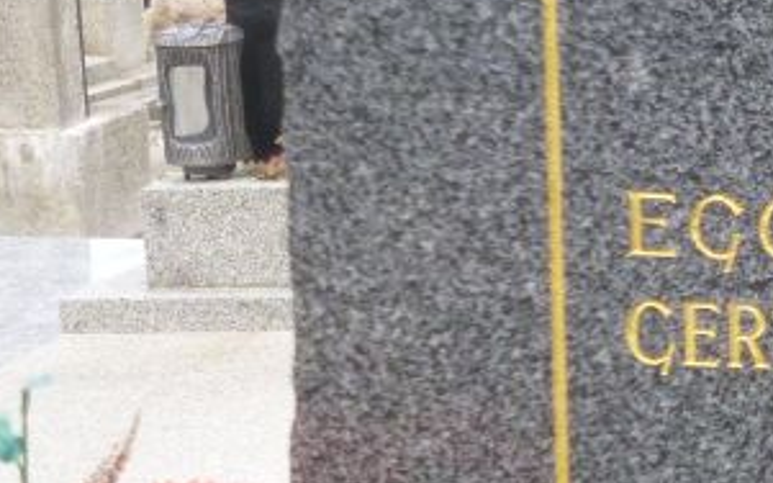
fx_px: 6824
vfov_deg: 4.1
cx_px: 963
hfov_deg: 6.4
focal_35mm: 324
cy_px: 116
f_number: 5.3
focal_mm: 20.6
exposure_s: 1/320
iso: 640
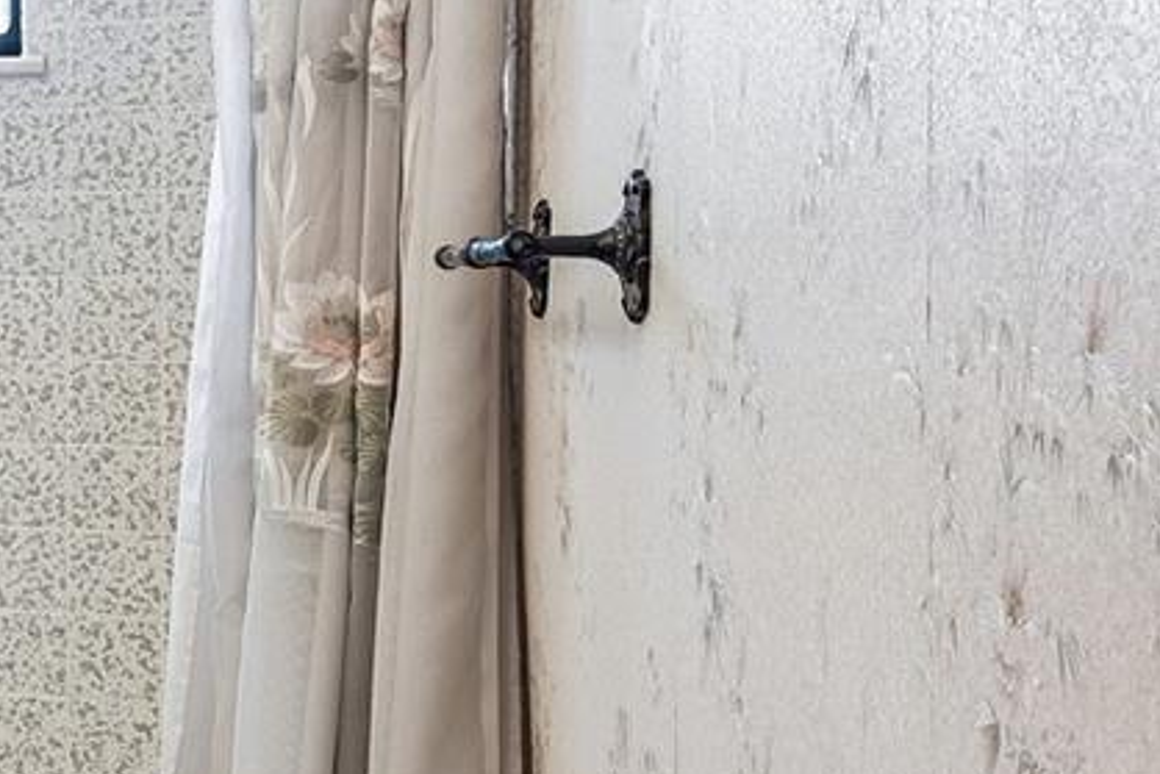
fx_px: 2157
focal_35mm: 67
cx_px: -957
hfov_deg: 20.5
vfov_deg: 20.3
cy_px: 294
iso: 400
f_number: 10
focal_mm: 17.5
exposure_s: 1/4
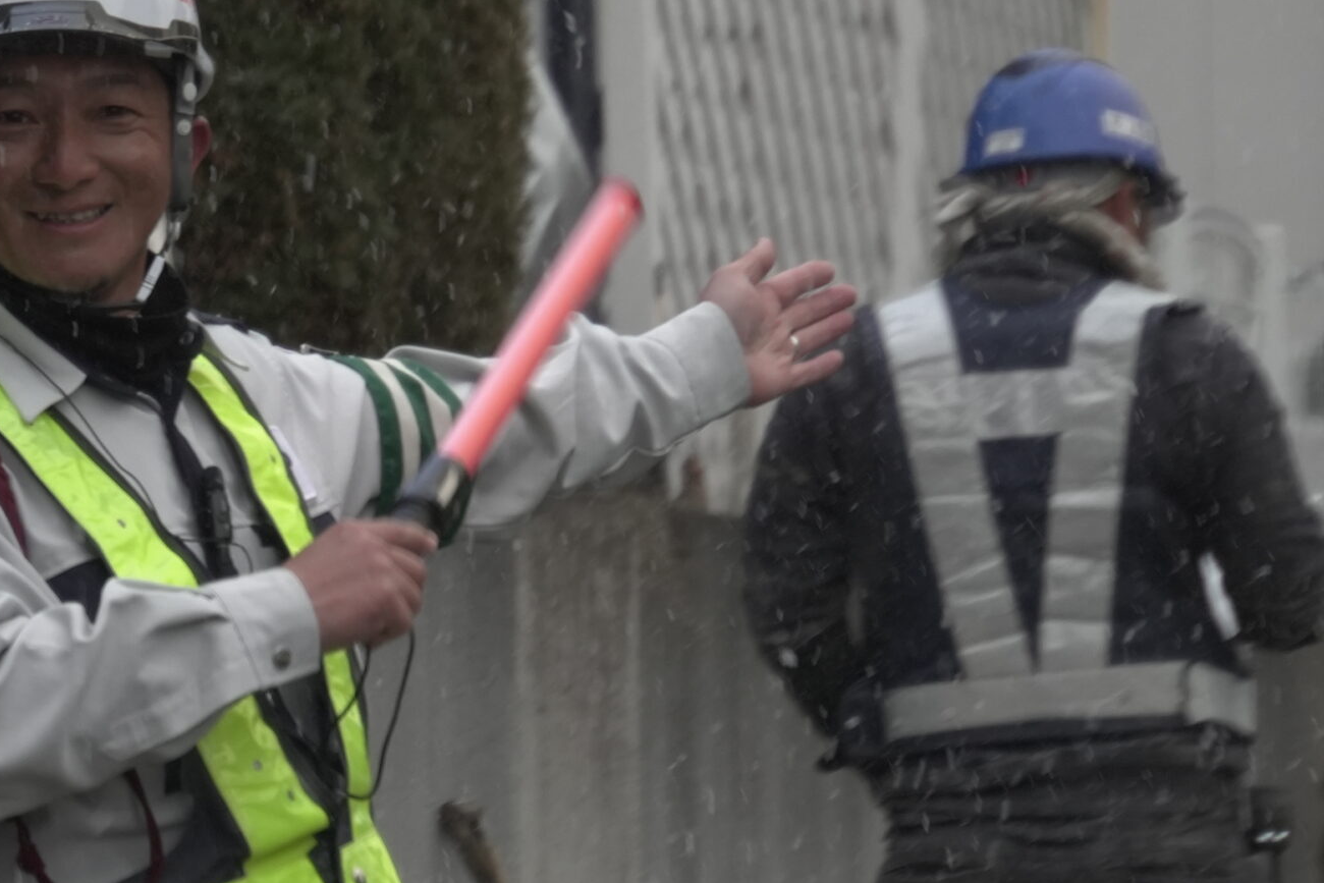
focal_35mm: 386
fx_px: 14197
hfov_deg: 5.3
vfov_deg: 3.6
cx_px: 281
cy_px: 403
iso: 1000
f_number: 6.3
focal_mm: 131
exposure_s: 1/100
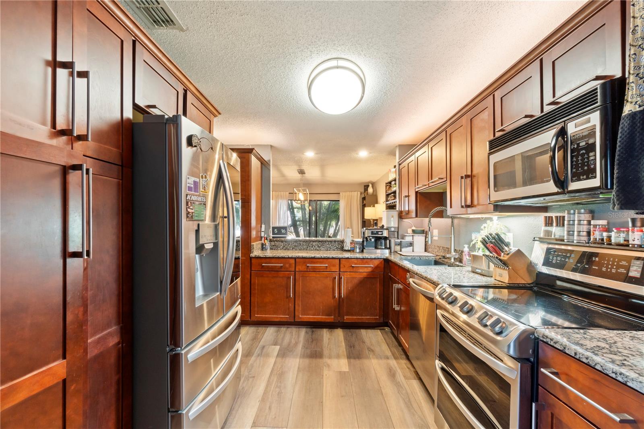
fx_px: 268
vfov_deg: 77.3
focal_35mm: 15
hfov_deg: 100.4
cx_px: 322
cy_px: 214
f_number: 9
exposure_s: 1.6
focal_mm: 10
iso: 200
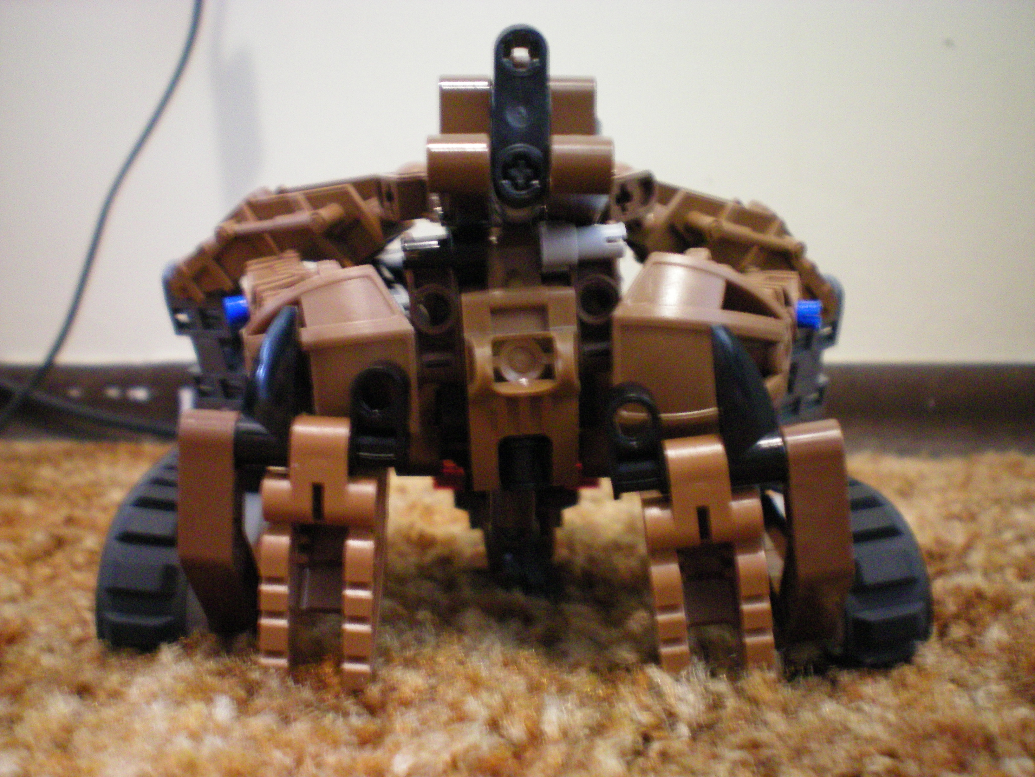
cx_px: 518
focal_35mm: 38
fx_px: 1136
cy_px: 388
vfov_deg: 37.7
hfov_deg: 49.0
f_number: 3.1
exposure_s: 1/2
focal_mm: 6.3
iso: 400
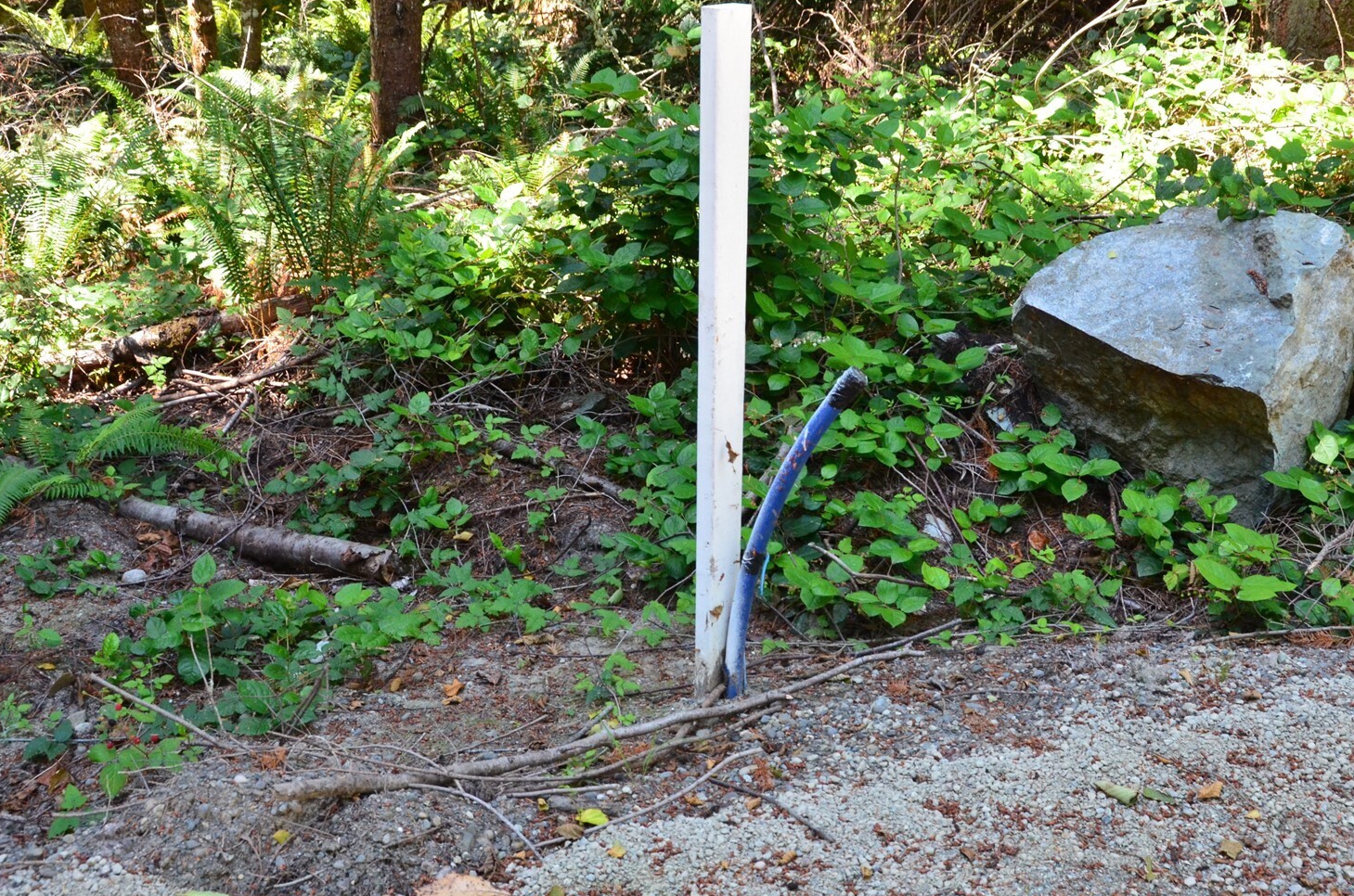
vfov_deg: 31.7
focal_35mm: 42
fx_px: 1576
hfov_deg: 46.4
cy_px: 492
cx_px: 752
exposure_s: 1/125
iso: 1600
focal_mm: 24
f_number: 9
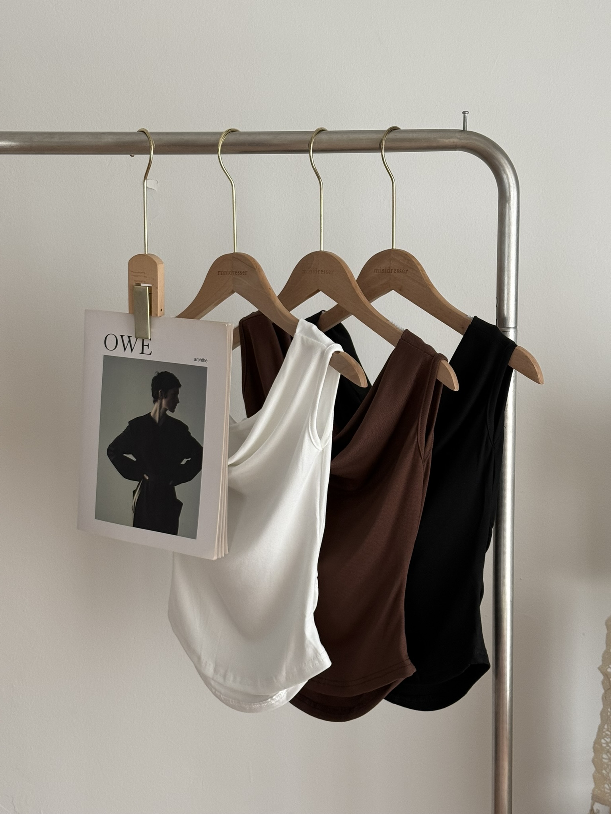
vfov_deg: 39.7
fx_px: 1130
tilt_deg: -6.0
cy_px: 407
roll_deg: -0.1
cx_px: 306
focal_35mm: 48
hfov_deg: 30.3
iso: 100
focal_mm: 6.76
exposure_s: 1/60
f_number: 1.78
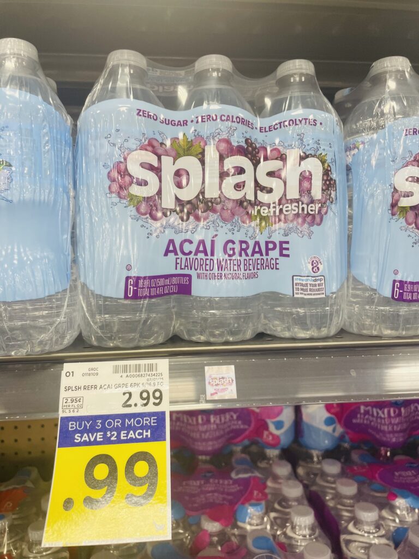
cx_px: 210
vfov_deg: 67.3
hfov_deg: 53.1
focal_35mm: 26
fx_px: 420
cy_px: 280
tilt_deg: -3.2
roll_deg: +1.0
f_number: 1.6
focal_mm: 4.2
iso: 64
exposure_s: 1/66
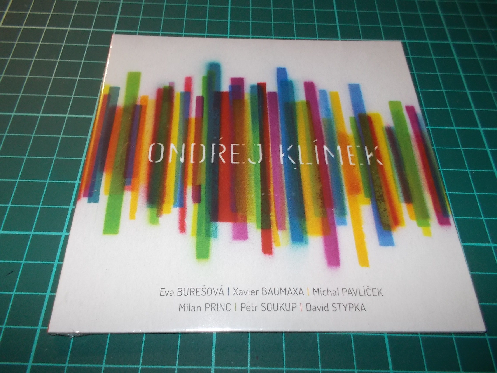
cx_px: 248
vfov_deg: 48.2
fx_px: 416
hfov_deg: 61.7
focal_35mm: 29
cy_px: 186
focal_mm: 4.1
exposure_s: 1/30
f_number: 3.3
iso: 200
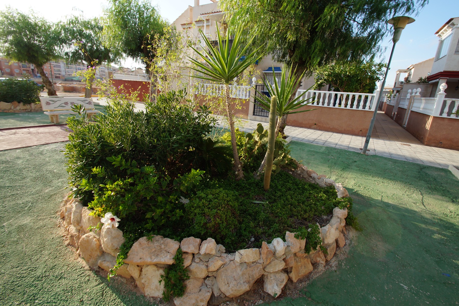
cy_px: 153
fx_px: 191
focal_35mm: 15
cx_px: 230
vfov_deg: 77.3
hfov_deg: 100.4
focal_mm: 10
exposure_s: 1/100
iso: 100
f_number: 6.3
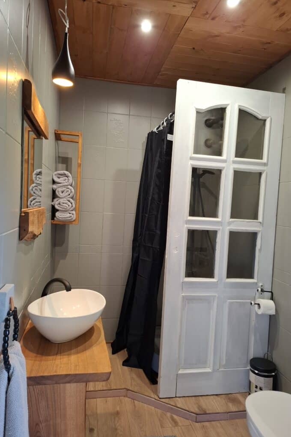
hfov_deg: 53.1
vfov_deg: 73.8
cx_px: 140
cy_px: 219
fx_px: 291
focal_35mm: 24
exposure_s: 1/50
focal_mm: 5.54
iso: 250
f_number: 1.8
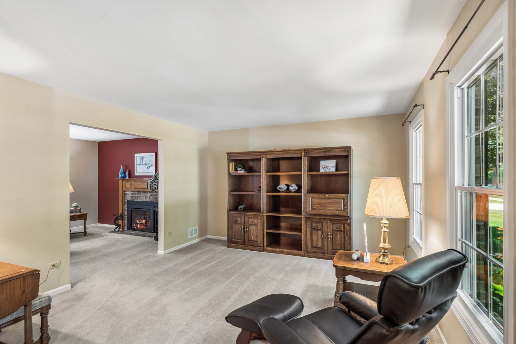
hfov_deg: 93.3
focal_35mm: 17
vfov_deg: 70.5
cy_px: 172
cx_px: 258
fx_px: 244
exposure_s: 1/15
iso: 200
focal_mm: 17
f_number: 8
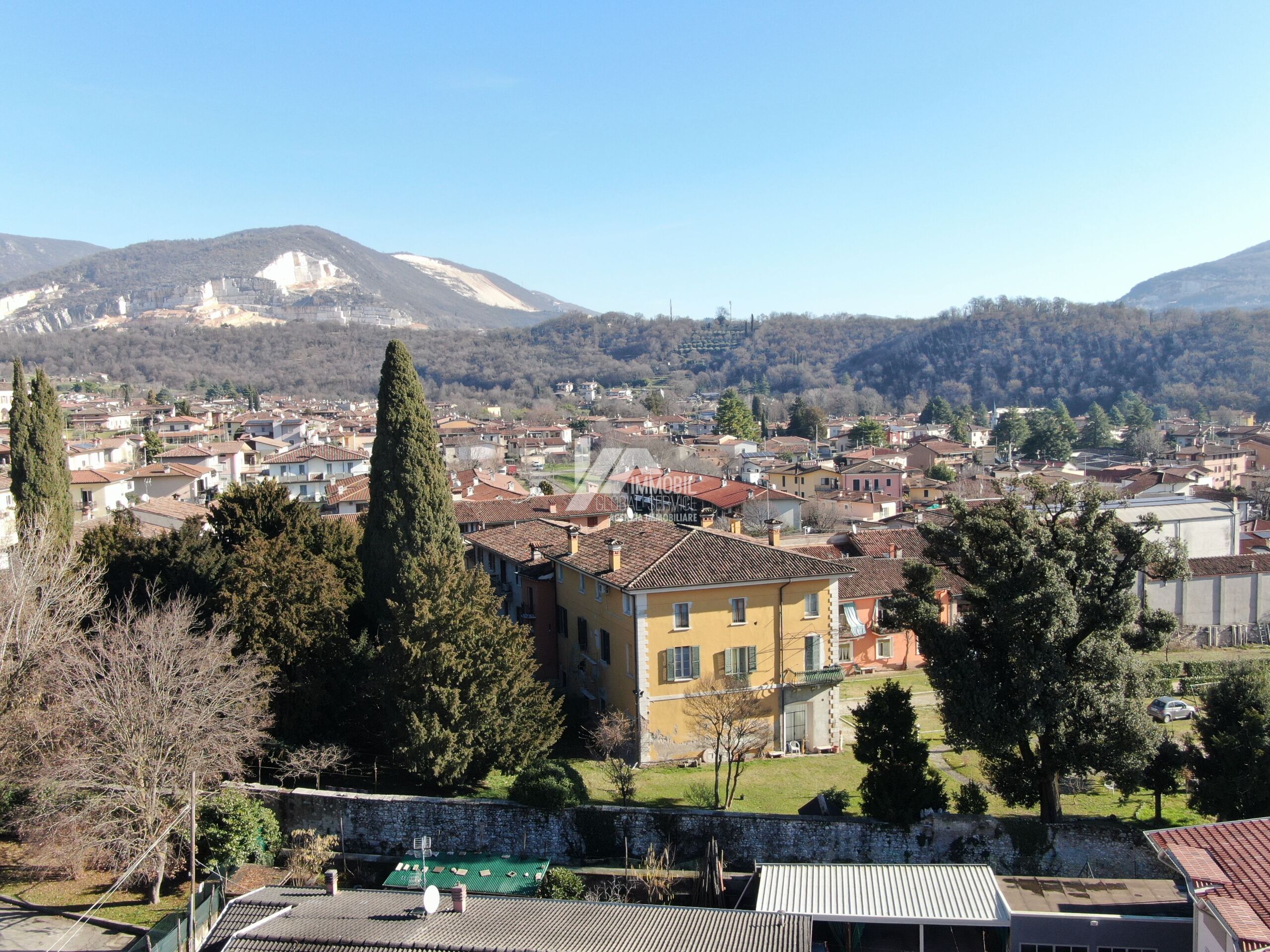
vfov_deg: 48.2
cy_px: 476
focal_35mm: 29
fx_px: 1064
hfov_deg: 61.7
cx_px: 635
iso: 100
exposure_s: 1/500
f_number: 3
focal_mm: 5.11
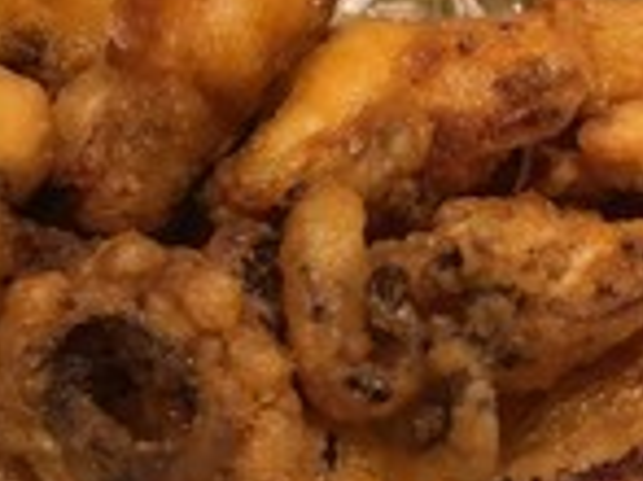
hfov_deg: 22.0
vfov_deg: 16.4
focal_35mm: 89
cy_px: 92
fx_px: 1652
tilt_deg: -52.1
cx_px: 236
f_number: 2.2
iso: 25
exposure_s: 1/30
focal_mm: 4.15
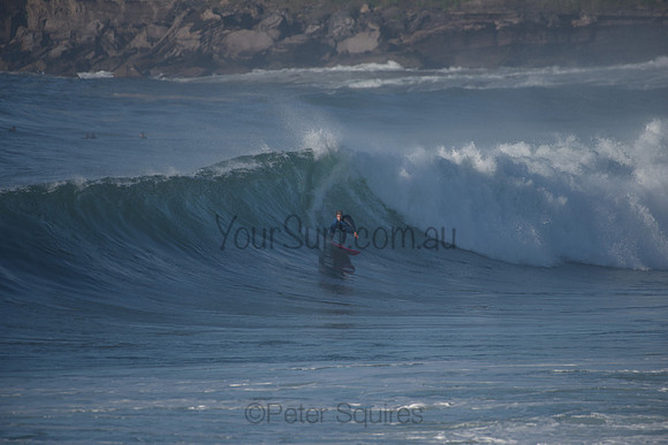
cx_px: 334
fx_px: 9280
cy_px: 222
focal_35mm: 500
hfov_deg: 4.1
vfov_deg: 2.8
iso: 200
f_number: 5.6
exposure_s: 1/1600
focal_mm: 500
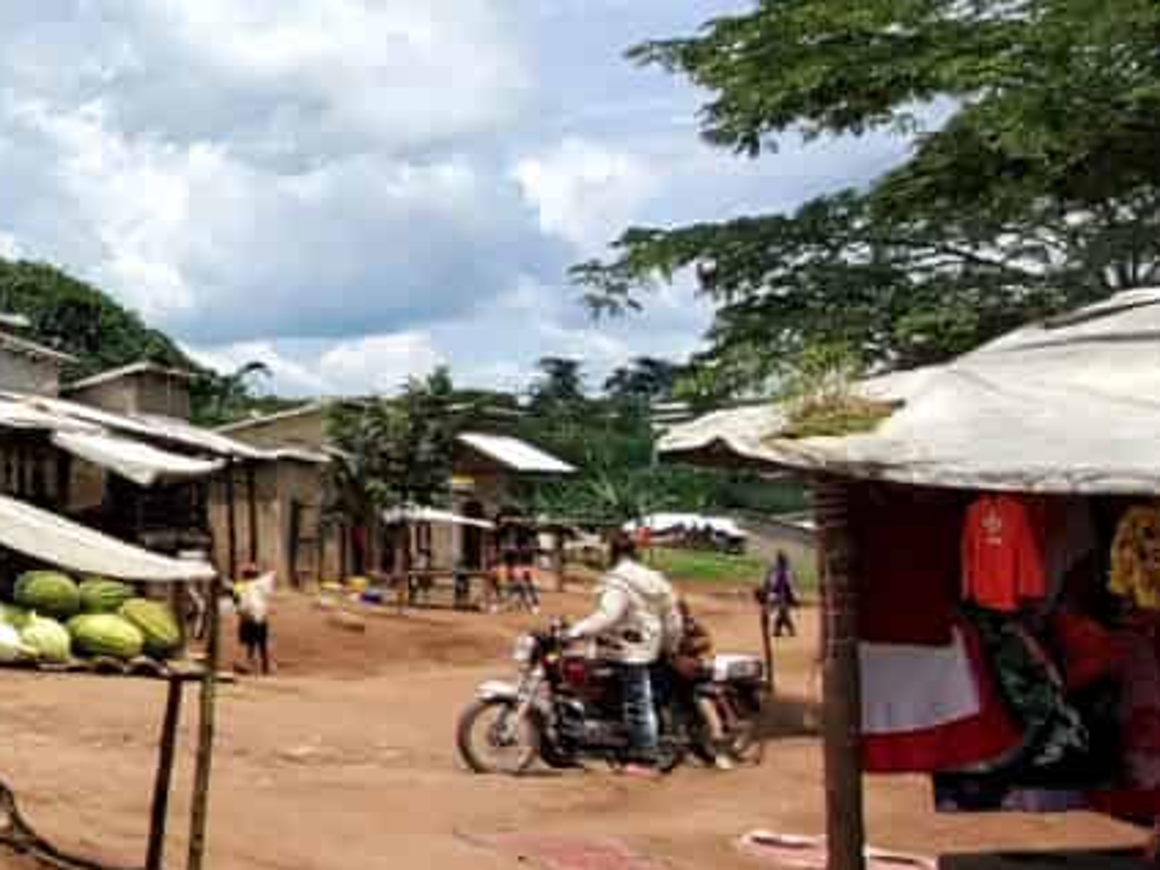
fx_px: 2111
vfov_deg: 23.3
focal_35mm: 63
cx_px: -908
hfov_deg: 21.1
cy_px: 439
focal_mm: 1.8
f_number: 2.2
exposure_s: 1/1321
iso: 50
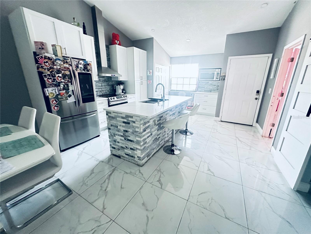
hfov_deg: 102.1
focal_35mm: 14
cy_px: 117
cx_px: 156
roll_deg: -0.1
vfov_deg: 85.7
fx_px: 126
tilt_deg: -15.4
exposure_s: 1/60
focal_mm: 2.22
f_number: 2.2
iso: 800
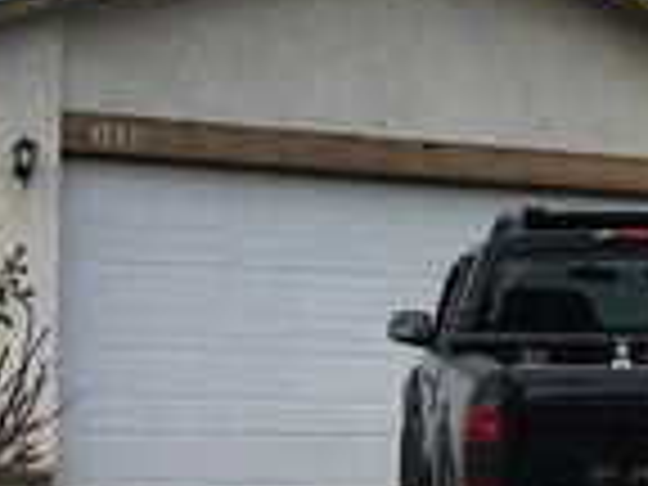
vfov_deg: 14.4
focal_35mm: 101
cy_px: 493
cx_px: 288
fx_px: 1891
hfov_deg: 19.4
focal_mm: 4.15
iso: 25
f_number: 2.2
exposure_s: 1/1026
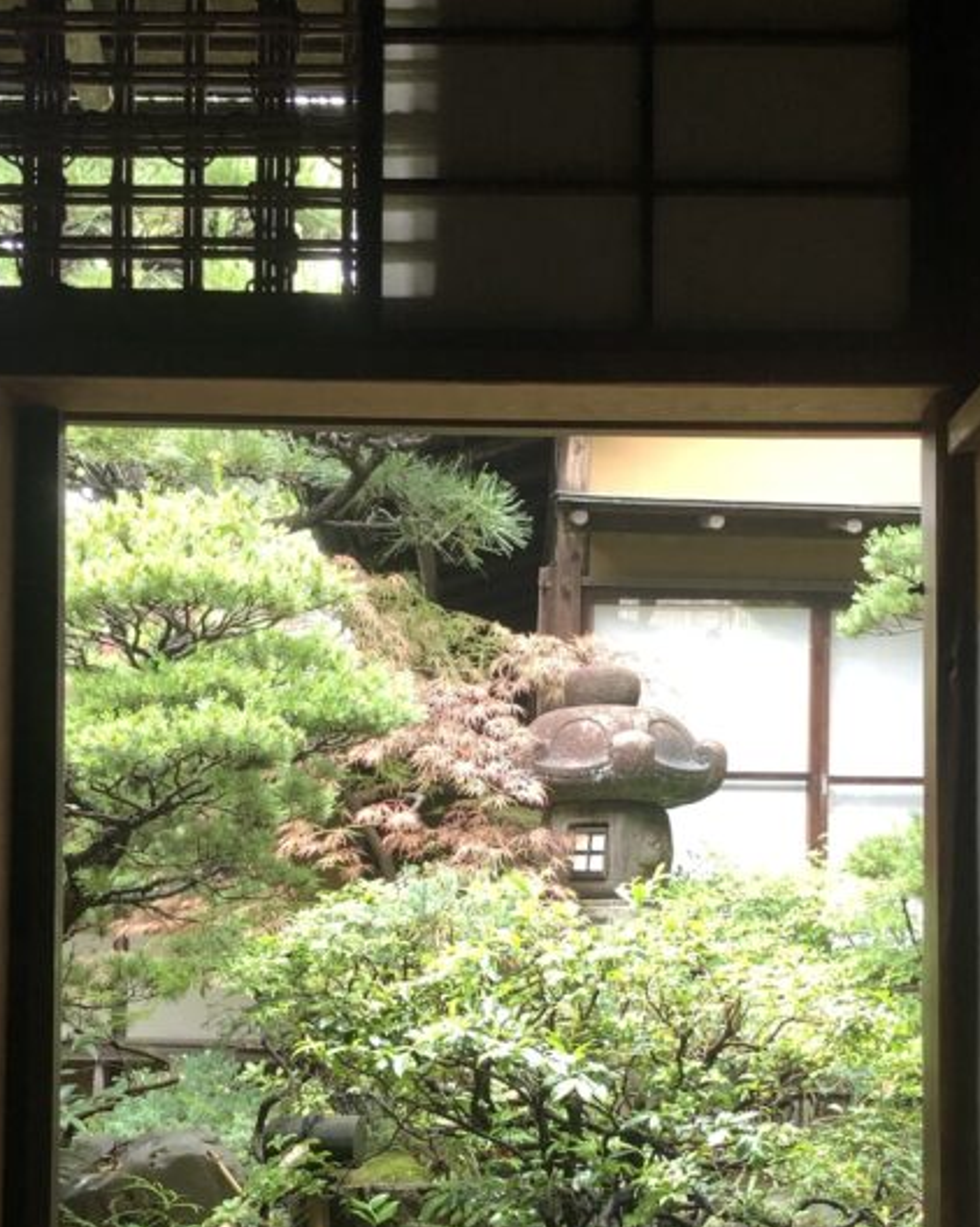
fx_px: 1923
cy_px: 927
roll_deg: -2.6
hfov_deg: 28.6
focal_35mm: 53
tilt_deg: +2.4
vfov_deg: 34.6
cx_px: 520
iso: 40
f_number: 1.8
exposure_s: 1/20
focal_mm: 3.99
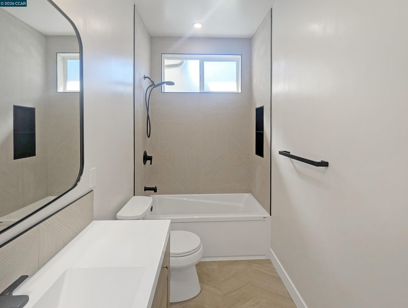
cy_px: 154
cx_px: 204
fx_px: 189
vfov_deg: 78.3
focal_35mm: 16
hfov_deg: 94.4
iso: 48
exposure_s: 1/219
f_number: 2.2
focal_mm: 2.35
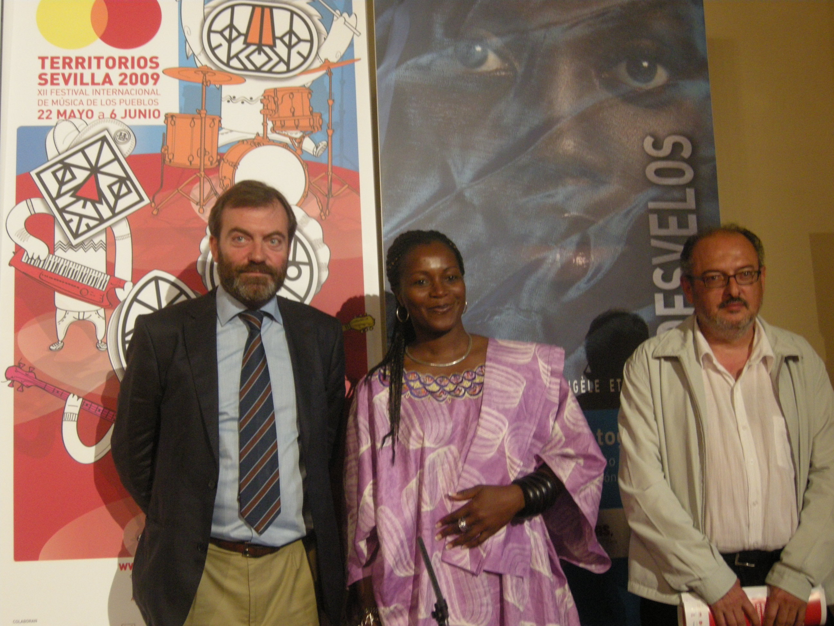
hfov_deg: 40.4
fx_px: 1132
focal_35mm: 47
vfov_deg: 30.9
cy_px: 313
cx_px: 417
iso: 400
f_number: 3.1
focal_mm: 10.1
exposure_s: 1/15.5
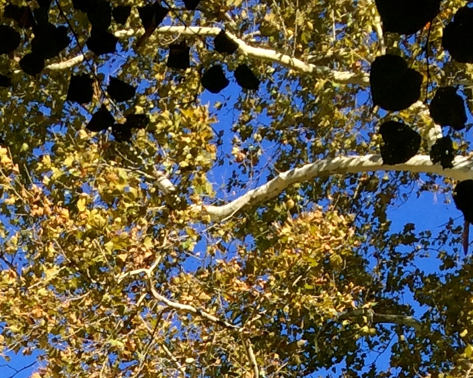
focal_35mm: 136
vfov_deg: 9.7
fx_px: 1903
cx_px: 65
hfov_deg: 14.1
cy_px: 979
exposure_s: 1/774
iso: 32
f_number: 2.2
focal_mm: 4.12
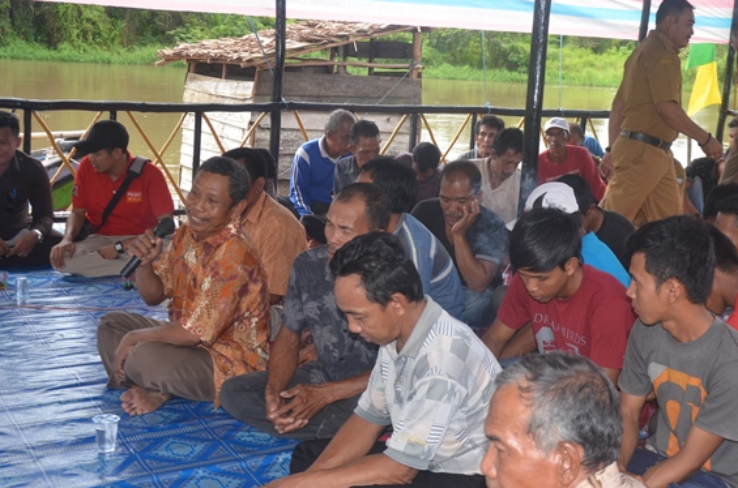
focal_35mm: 51
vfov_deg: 26.4
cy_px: 228
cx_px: 462
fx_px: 1043
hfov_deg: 38.7
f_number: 3.8
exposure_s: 1/250
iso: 200
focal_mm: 24
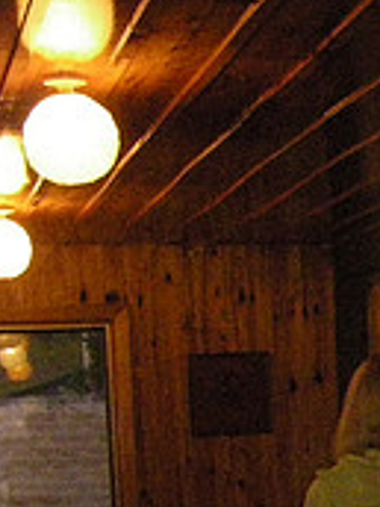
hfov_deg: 10.5
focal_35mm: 128
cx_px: 789
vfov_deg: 15.1
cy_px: 526
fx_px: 1874
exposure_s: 1/50
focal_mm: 6.3
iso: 800
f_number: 3.5
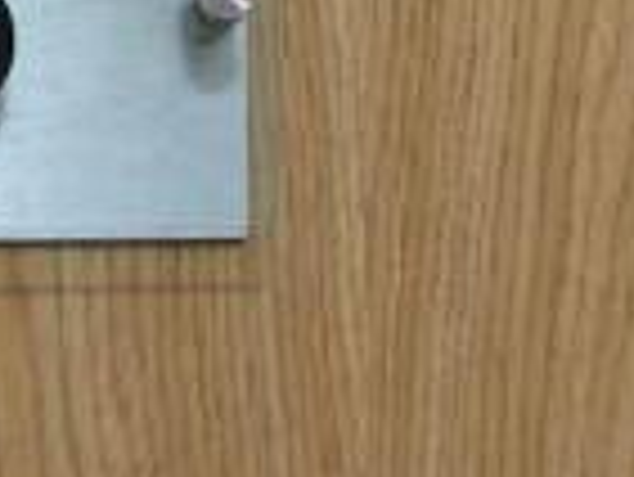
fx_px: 2200
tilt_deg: -0.1
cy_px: 502
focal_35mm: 120
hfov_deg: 15.7
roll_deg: +0.4
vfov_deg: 12.2
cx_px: -155
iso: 64
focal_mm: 4.15
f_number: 2.2
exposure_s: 1/33
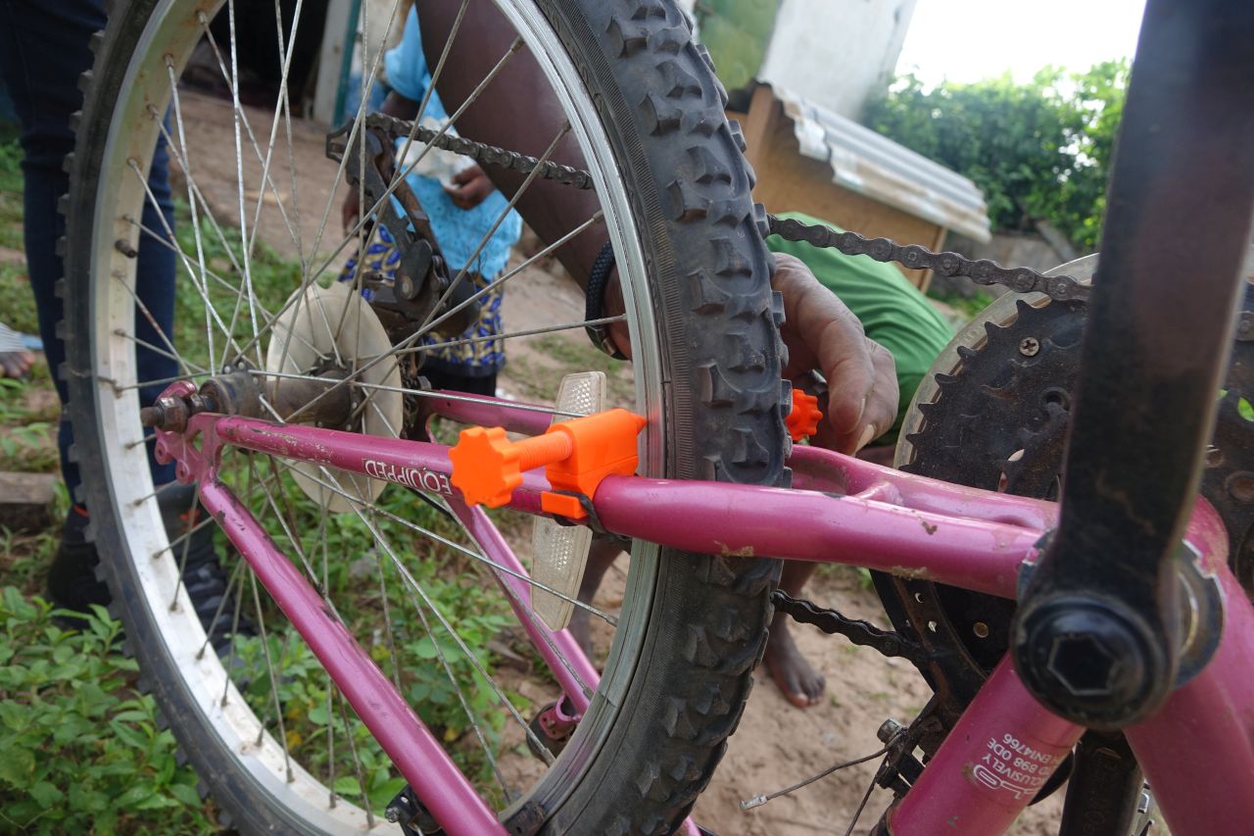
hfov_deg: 73.8
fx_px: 836
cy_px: 418
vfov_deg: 53.1
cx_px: 627
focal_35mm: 24
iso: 125
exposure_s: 1/200
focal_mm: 8.81
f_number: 3.5
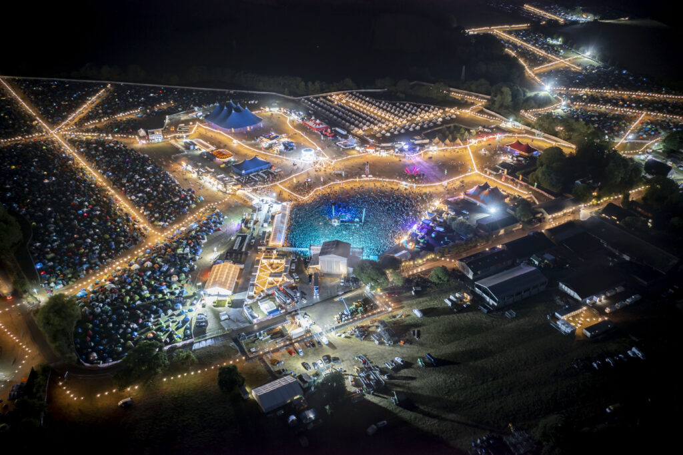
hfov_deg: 65.5
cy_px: 228
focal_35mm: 28
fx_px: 531
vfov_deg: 46.4
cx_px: 342
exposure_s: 2.5
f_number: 2.8
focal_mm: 10.26
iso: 100
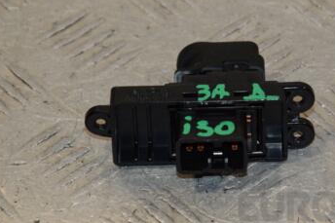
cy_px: 77
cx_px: 220
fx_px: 2556
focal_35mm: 275
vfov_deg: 5.0
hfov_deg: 7.5
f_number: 7.1
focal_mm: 105
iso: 800
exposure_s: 1/200
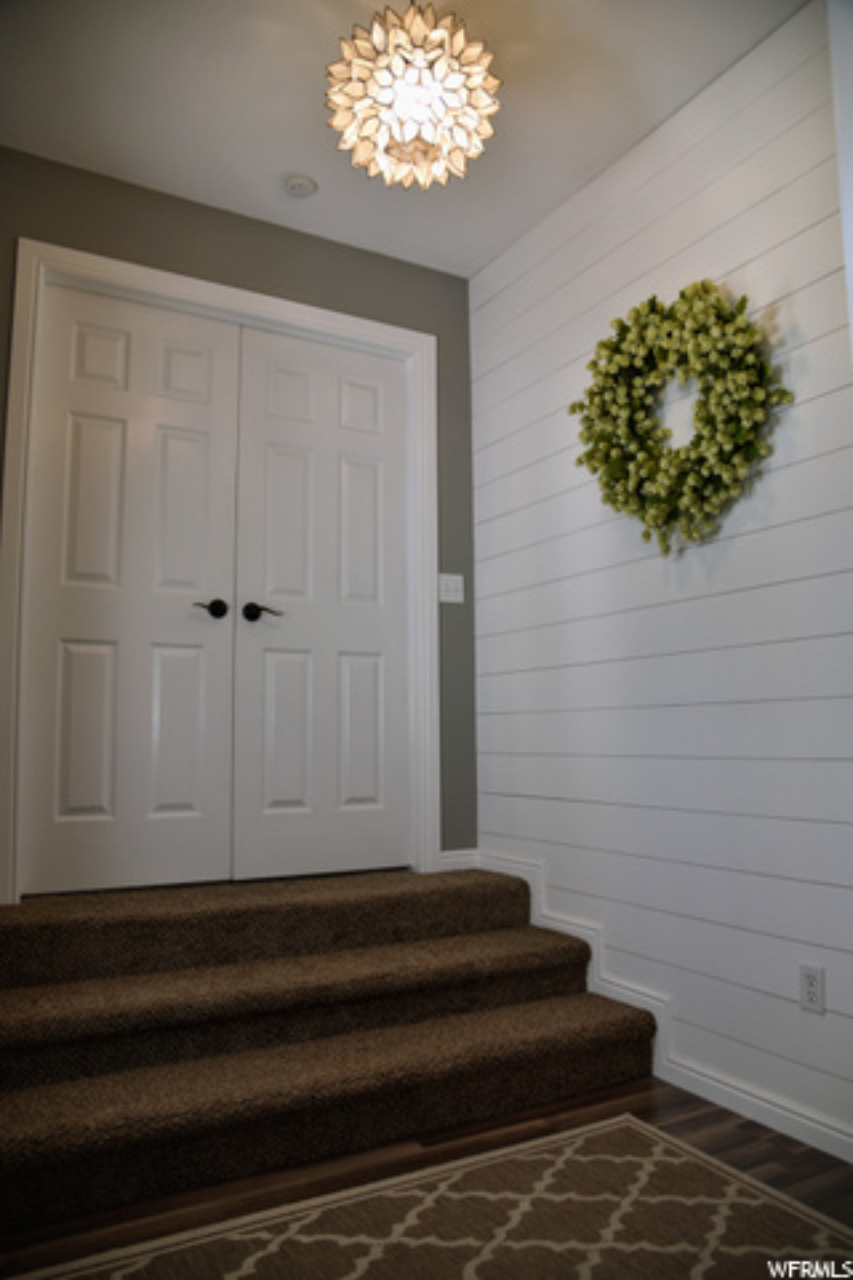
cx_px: 426
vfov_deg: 73.7
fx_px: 853
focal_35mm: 24
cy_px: 640
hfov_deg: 53.1
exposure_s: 1/60
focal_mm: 24
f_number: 4
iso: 400
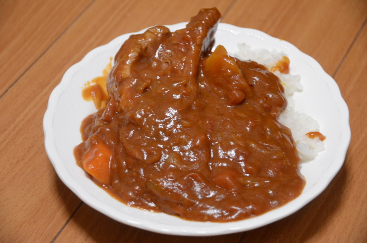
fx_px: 992
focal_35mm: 98
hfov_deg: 21.0
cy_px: 122
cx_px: 184
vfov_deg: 14.0
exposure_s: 1/25
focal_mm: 65
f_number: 5.6
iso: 1250
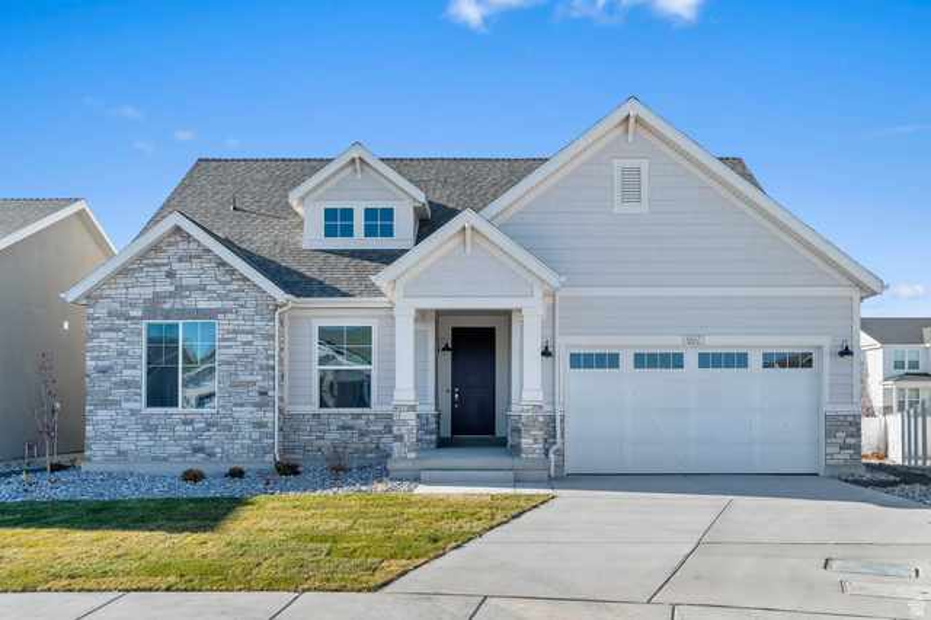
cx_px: 466
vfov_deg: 43.6
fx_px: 775
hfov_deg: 62.0
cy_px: 310
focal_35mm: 30
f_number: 8
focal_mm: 30
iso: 320
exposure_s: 1/80
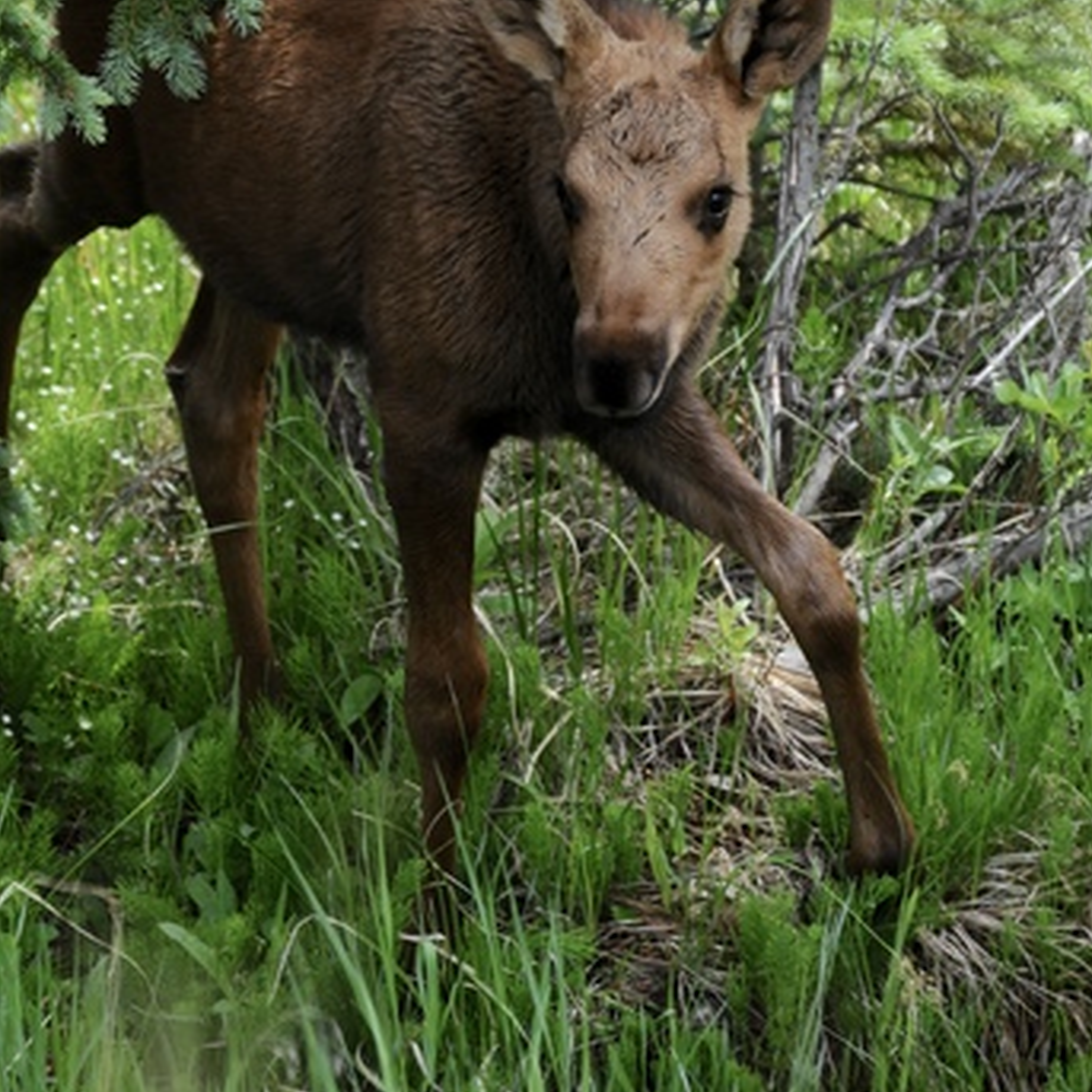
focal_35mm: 386
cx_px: 546
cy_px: 296
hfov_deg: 4.5
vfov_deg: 4.5
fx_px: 13776
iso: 800
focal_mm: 200
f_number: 5.3
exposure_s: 1/1250
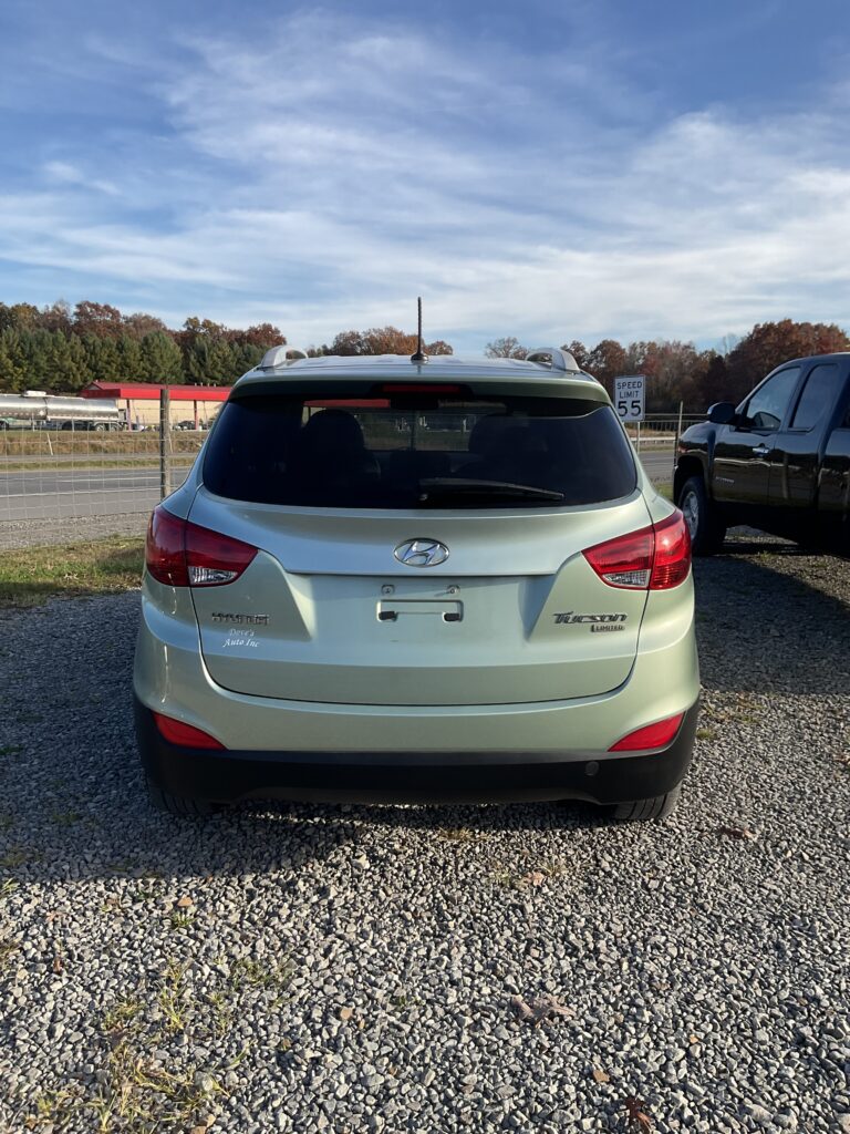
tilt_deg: -8.4
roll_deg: -0.1
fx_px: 949
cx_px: 425
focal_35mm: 29
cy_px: 567
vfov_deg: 61.7
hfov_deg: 48.2
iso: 16
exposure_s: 1/944
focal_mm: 3
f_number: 1.8
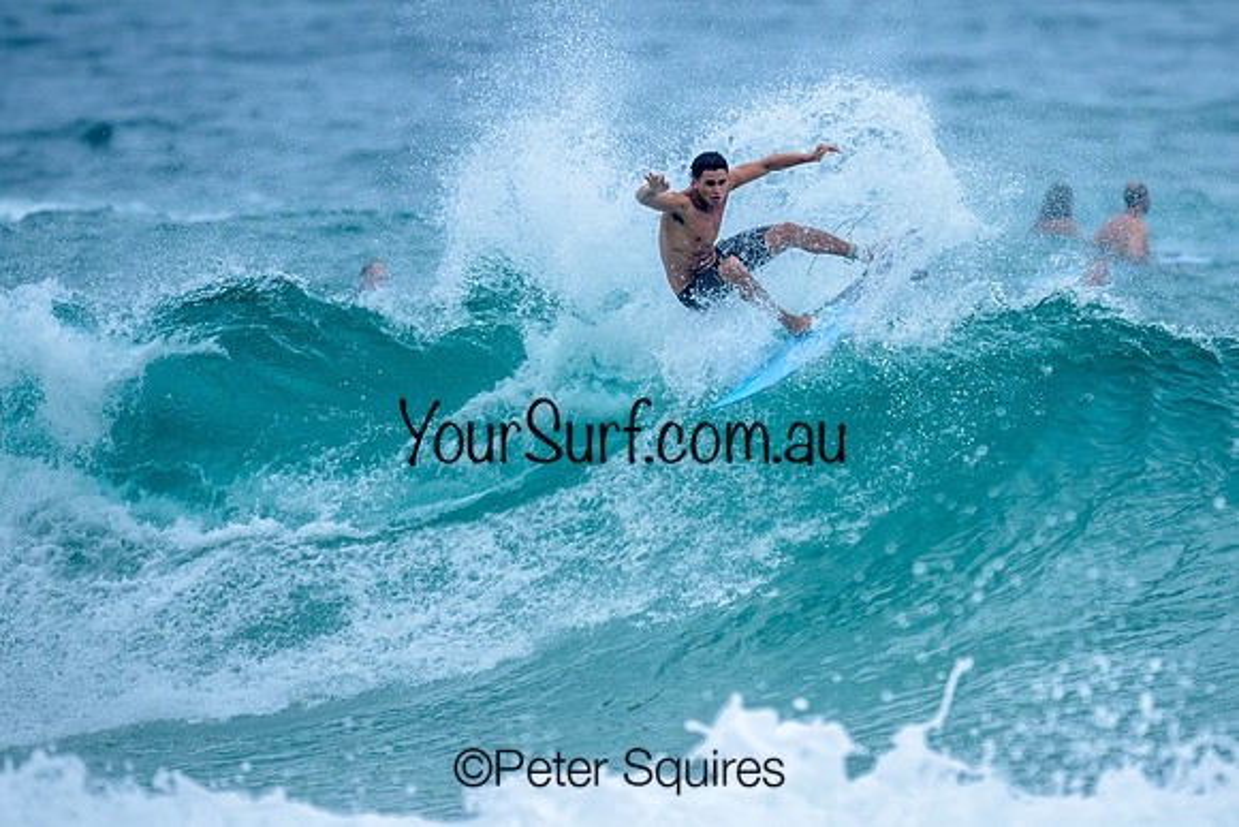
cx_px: 799
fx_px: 37865
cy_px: 419
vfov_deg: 1.3
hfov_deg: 1.9
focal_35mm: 1100
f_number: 6.3
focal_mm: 800
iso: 450
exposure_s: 1/2000
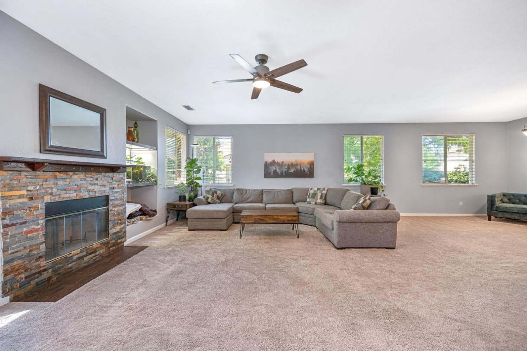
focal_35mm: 14
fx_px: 205
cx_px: 264
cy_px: 176
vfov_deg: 81.2
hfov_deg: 104.3
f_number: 4
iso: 640
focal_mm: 14
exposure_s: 1/60
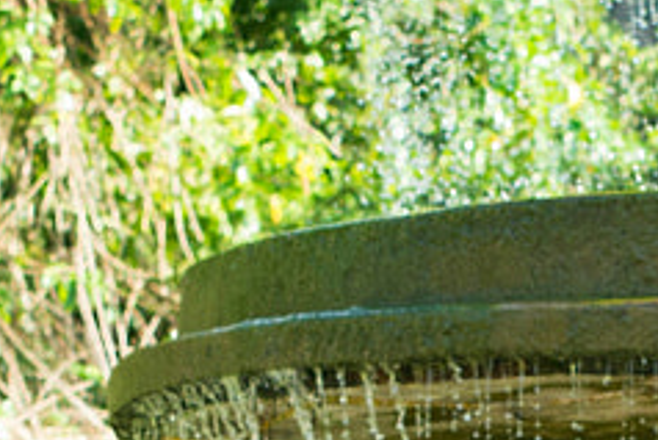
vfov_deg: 4.1
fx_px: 6145
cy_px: 834
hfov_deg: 6.1
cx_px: 755
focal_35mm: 336
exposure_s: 1/500
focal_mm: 50
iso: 640
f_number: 5
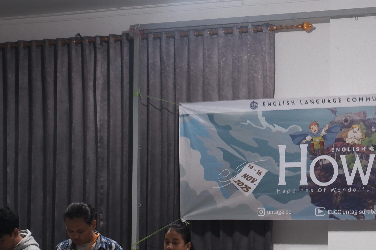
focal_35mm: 130
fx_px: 1358
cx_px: 202
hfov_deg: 15.8
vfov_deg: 10.4
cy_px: 284
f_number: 5.2
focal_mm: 37.4
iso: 800
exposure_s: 1/25
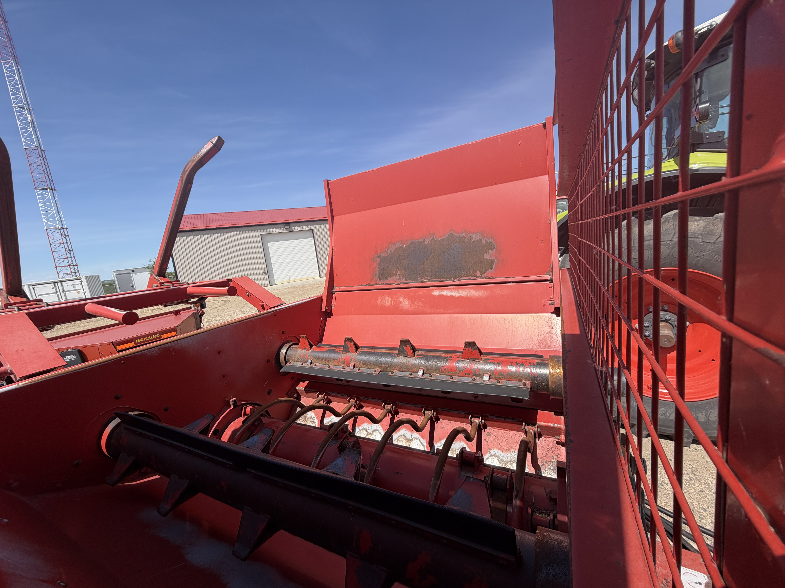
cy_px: 294
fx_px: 317
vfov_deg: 85.7
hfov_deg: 102.1
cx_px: 392
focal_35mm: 14
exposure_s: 1/770
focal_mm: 2.22
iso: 25
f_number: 2.2
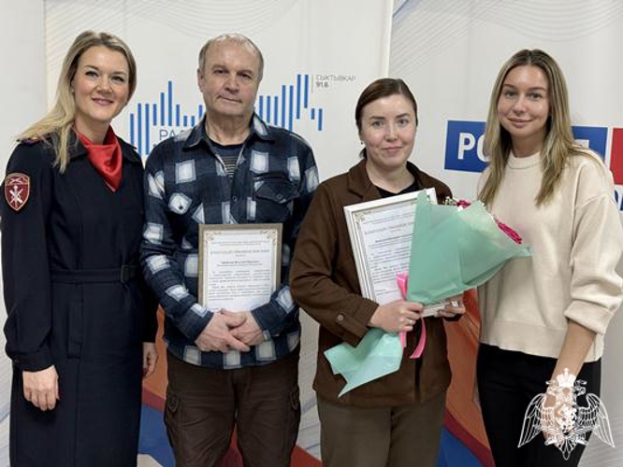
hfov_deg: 39.6
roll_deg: -2.0
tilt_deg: -8.8
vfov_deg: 30.3
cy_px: 234
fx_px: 864
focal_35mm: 48
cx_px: 312
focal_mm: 6.76
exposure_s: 1/100
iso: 160
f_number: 1.78
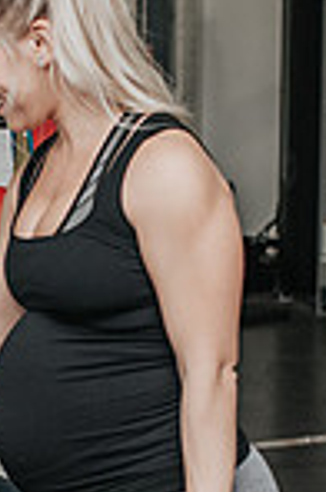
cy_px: 362
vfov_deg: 12.8
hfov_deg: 8.5
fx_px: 2183
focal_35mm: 160
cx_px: -3
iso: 800
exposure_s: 1/200
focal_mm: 35
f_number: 3.2
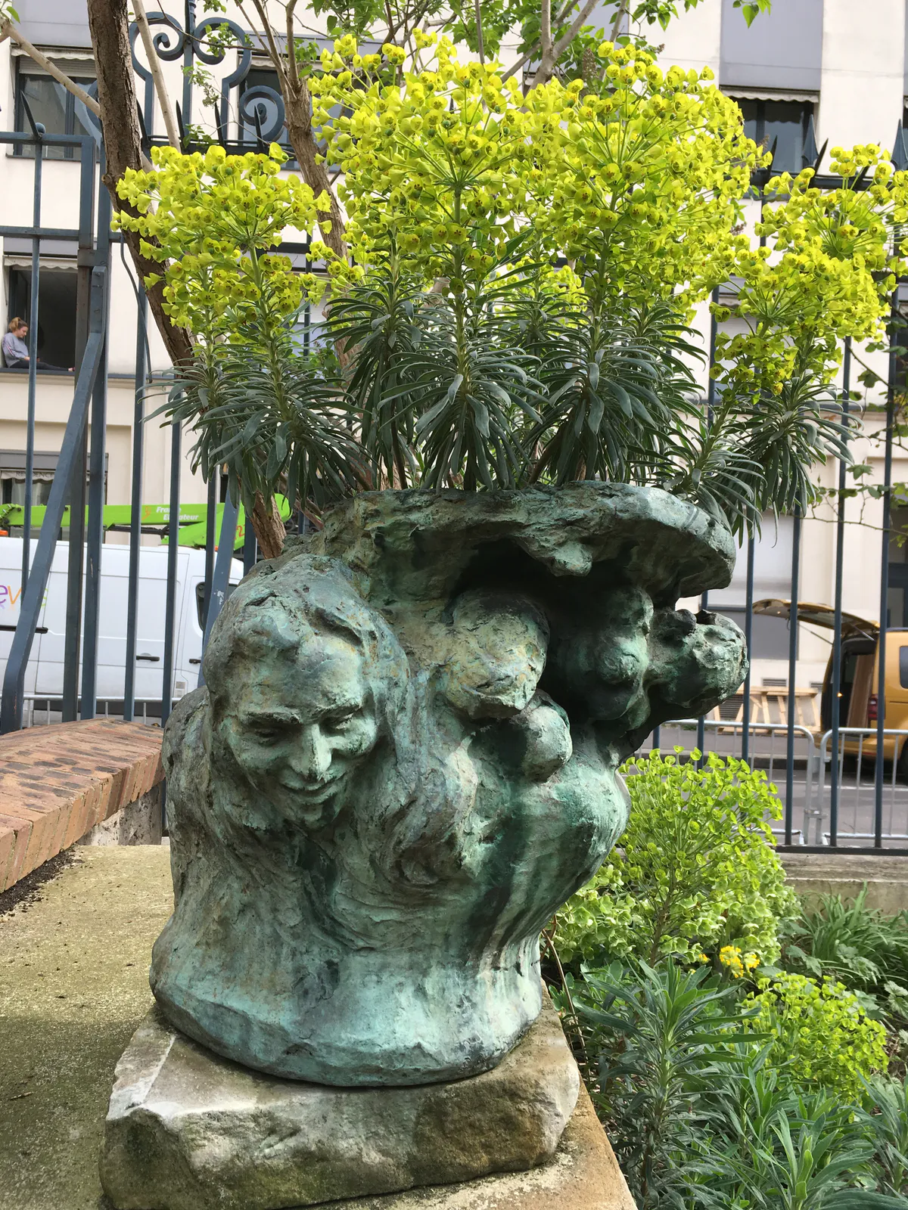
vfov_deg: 61.7
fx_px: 1014
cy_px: 605
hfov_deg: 48.2
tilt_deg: +0.0
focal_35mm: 29
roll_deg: -1.3
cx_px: 454
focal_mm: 4.15
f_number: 2.2
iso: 25
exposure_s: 1/359
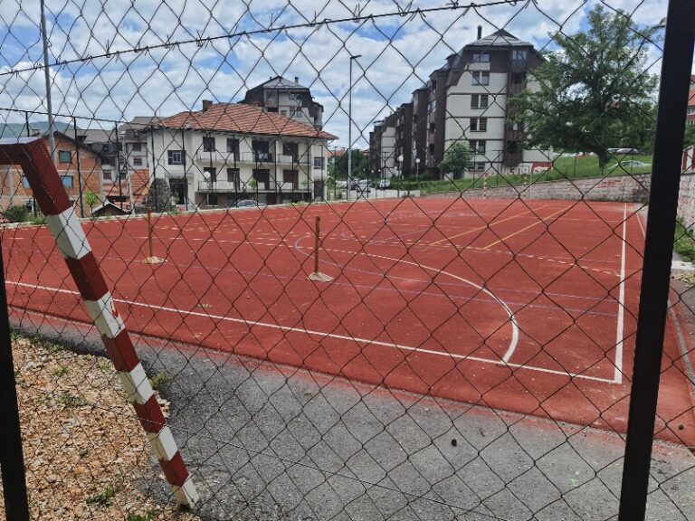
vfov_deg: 53.1
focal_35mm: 26
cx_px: 348
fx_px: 522
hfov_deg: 67.3
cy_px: 260
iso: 50
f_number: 1.7
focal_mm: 4.32
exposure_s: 1/3333
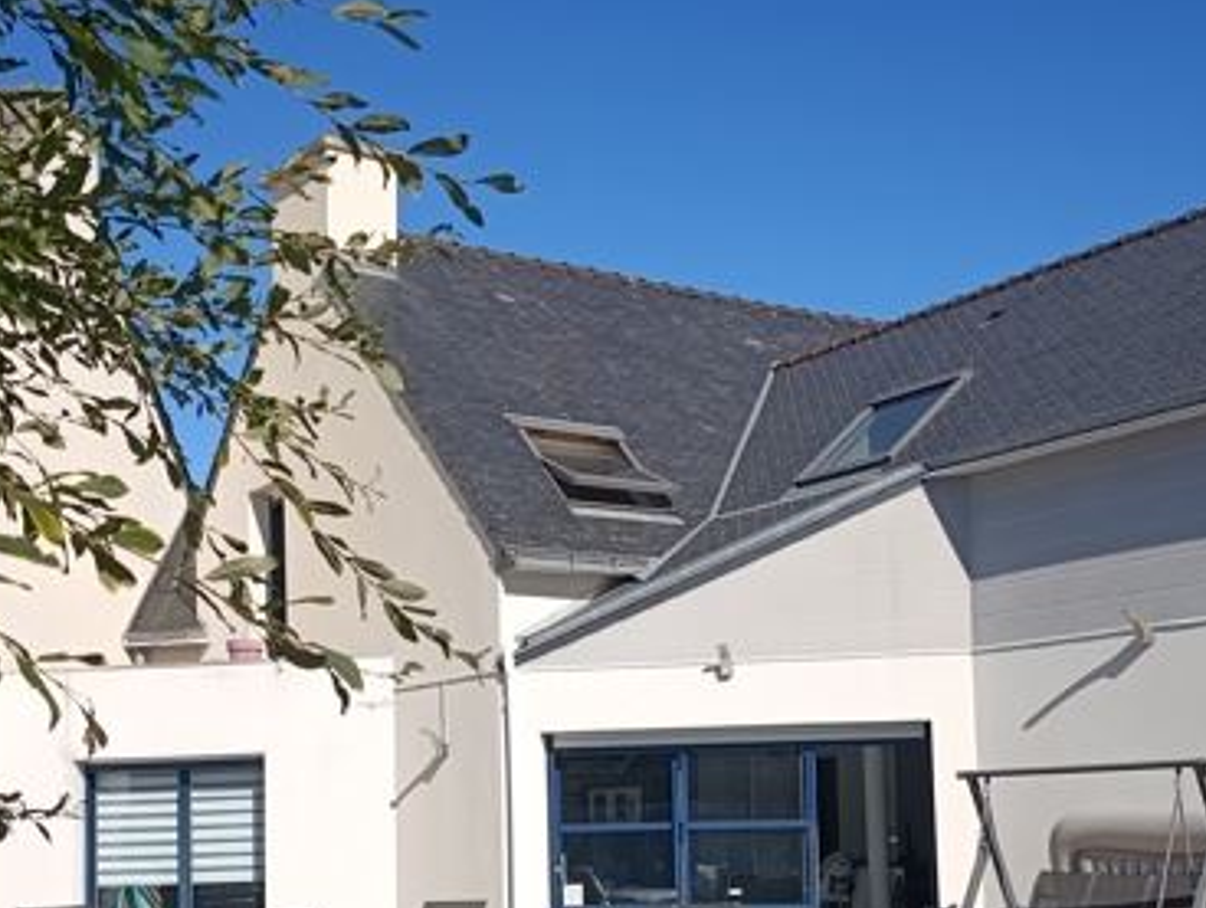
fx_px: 1744
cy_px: 708
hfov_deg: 38.1
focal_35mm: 50
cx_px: 593
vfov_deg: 28.6
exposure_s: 1/843
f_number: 1.7
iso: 50
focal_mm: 6.11
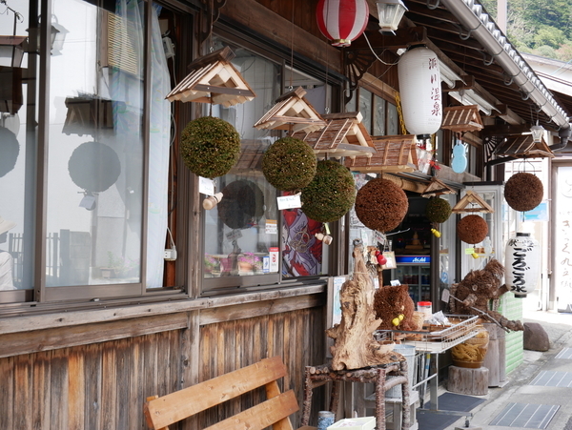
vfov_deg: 24.4
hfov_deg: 32.2
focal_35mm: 60
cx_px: 286
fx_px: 992
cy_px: 215
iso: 200
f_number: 5.6
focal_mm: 30
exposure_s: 1/160
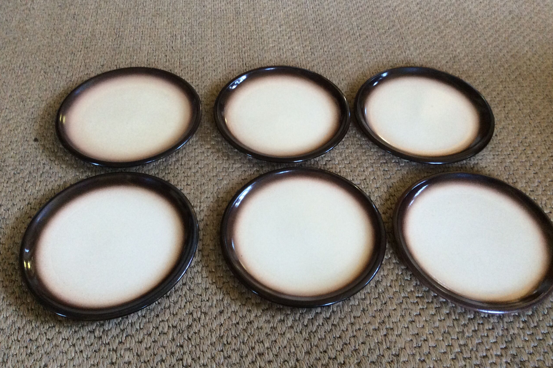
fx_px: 522
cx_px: 281
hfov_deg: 55.8
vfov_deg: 38.9
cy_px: 186
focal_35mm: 34
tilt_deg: -51.8
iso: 125
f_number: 2.4
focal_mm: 3.3
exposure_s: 1/24
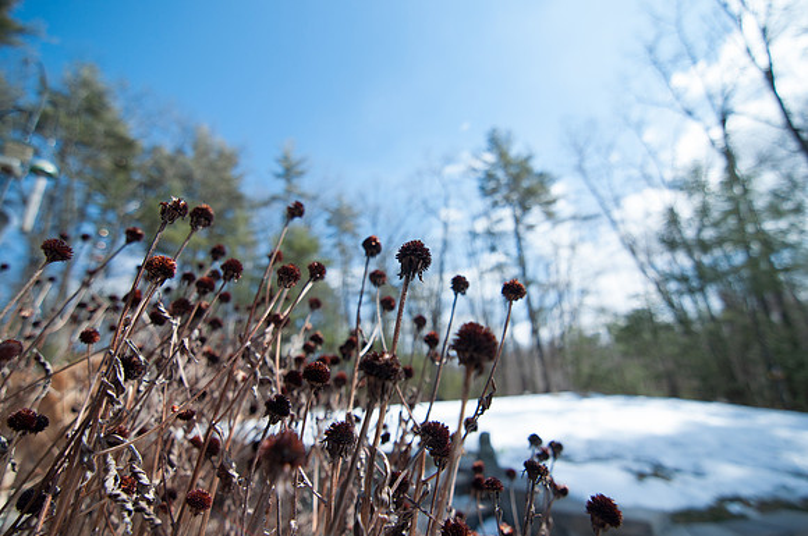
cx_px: 404
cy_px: 268
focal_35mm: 16
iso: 200
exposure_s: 1/2000
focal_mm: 11
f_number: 2.8
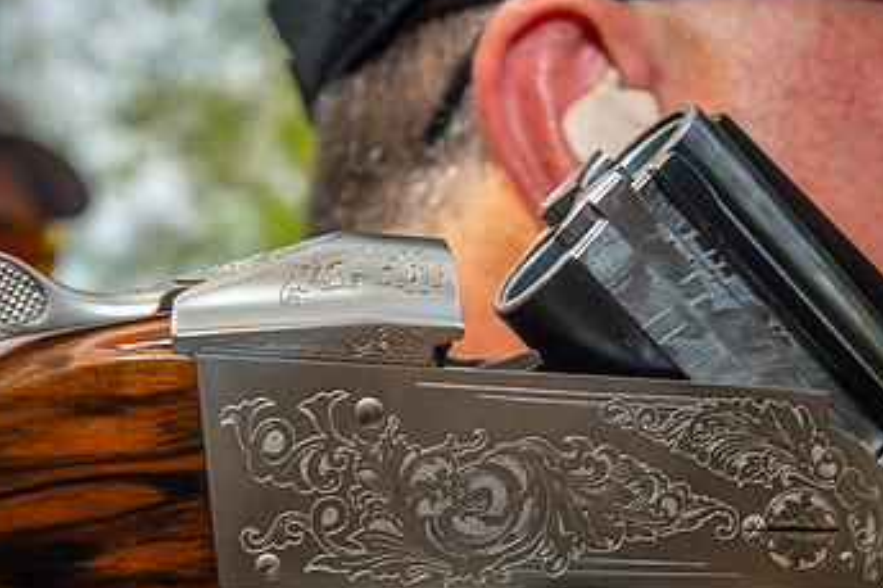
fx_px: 1446
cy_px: 390
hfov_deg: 33.9
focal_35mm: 59
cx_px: 511
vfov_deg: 22.9
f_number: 5.6
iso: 125
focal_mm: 35
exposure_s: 1/160
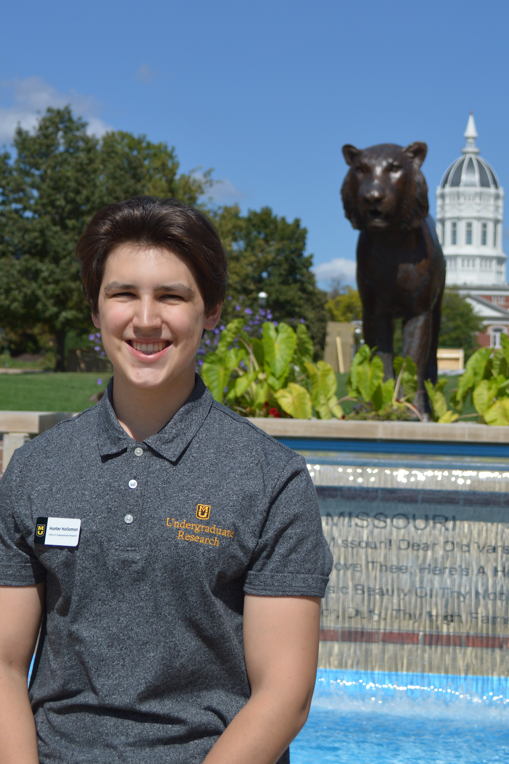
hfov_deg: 23.8
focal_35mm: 57
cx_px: 254
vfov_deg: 35.1
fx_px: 1209
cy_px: 382
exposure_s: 1/800
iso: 100
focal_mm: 38
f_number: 5
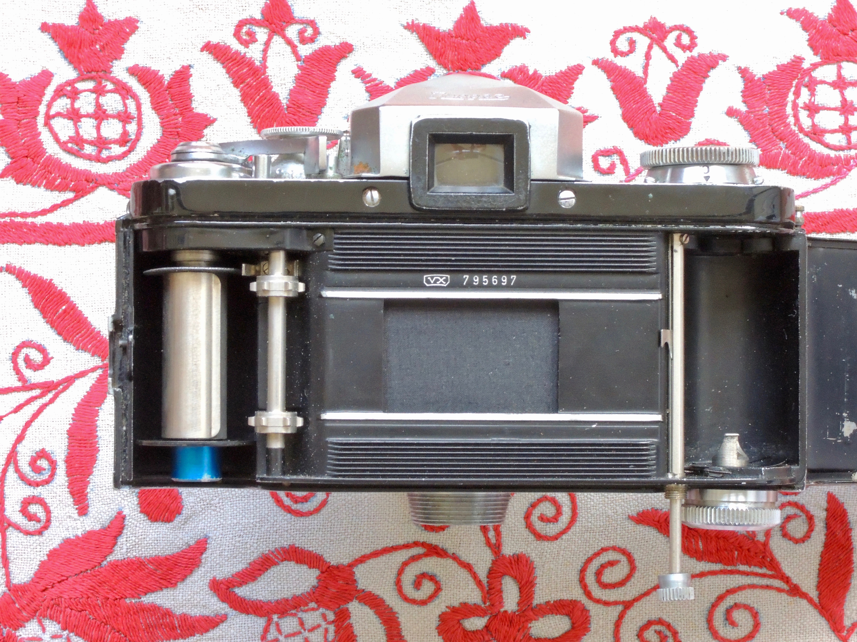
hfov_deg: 19.6
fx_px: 2476
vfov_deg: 14.8
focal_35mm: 100
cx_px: 428
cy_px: 321
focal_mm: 17.9
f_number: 7.8
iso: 800
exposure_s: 1/10
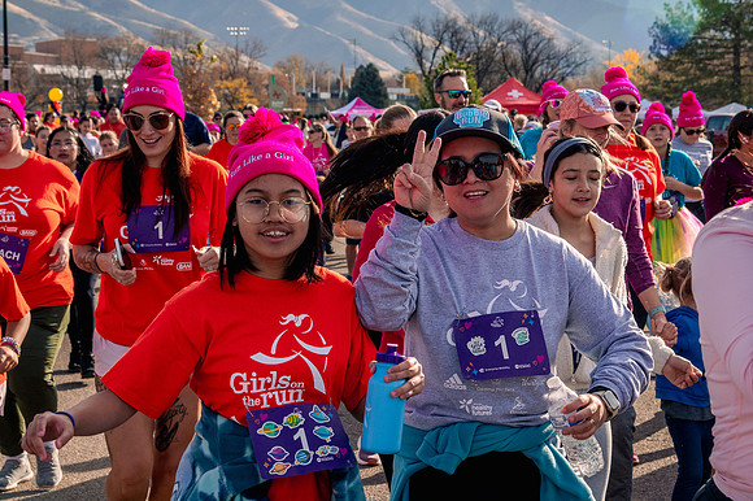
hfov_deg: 24.6
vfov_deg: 16.5
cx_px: 397
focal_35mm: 82
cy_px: 221
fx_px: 1723
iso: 800
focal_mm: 62
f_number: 10
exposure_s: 1/1000
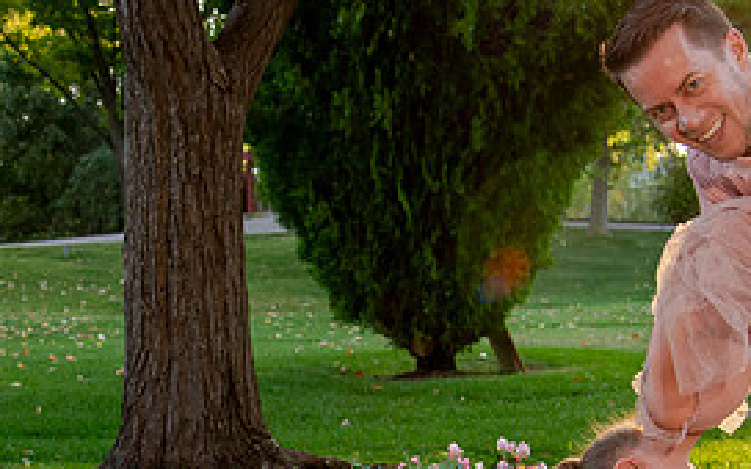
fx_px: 2231
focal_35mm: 109
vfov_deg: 11.9
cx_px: 292
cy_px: 457
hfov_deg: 19.1
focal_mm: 32
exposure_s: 1/400
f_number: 4
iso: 640
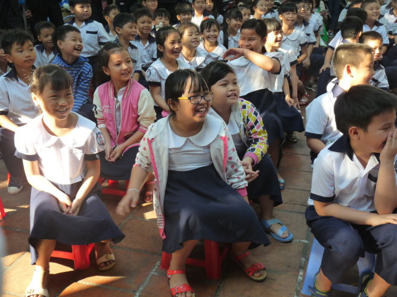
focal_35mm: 46
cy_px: 148
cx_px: 198
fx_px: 527
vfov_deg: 31.5
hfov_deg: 41.3
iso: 320
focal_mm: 8.2
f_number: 3.2
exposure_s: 1/125
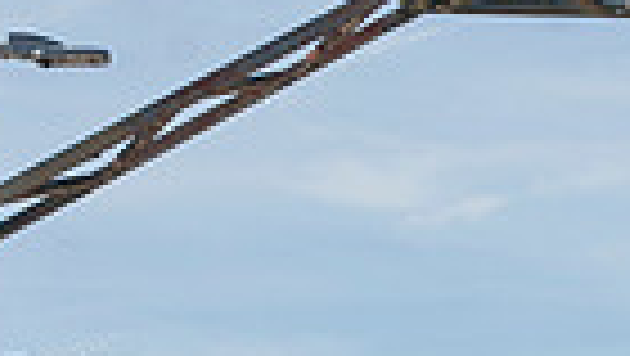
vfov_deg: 5.4
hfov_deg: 9.2
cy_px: 802
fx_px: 3695
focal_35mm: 221
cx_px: 1238
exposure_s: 1/250
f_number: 9
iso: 200
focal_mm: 34
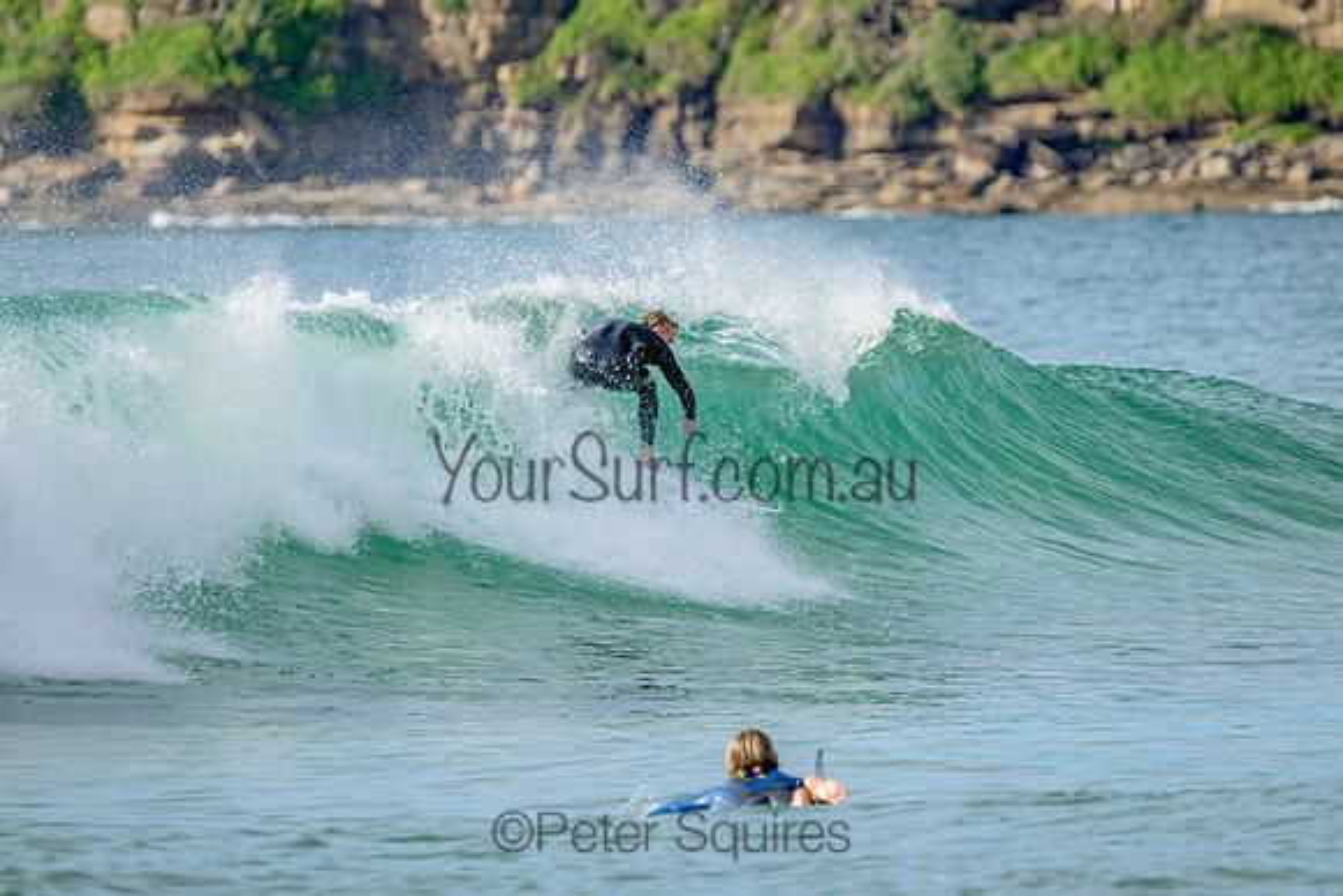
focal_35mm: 630
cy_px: 448
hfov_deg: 3.3
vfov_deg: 2.2
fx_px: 23507
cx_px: 672
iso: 2500
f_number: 11
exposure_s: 1/1250
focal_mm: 630
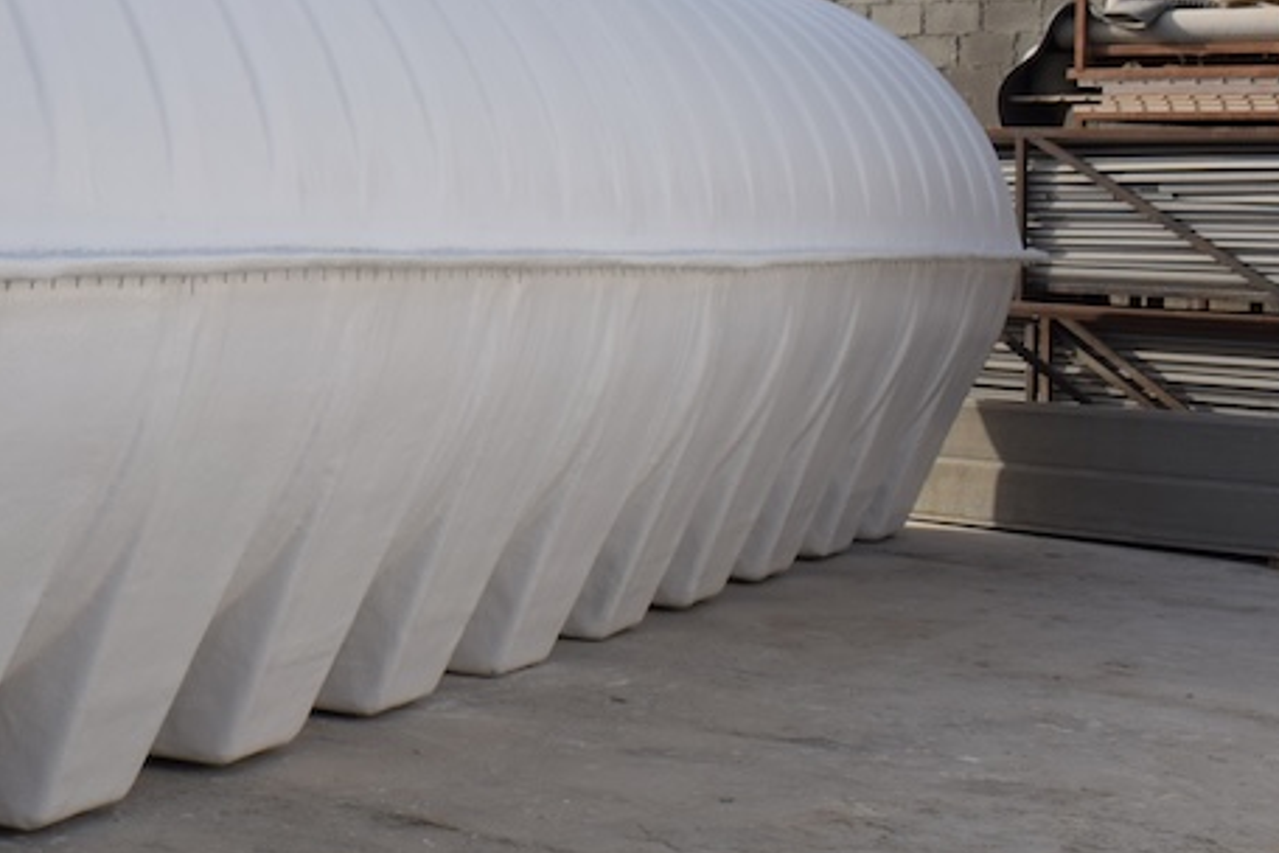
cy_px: 126
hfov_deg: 23.5
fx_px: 2806
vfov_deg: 17.1
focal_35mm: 79
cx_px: -250
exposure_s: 1/320
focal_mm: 20
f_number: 9
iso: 125
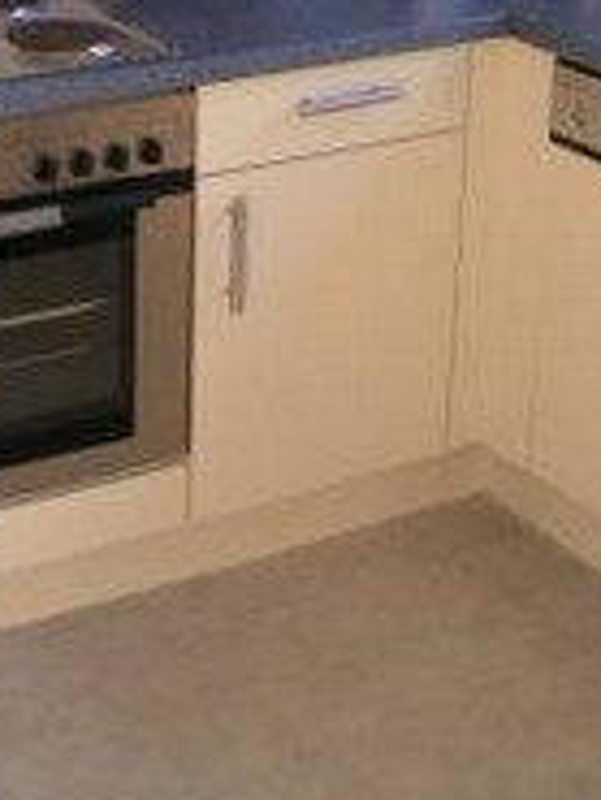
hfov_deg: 17.7
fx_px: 1896
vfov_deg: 22.9
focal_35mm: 82
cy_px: -4
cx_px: 30
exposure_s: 1/40
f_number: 2.8
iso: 125
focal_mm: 5.8
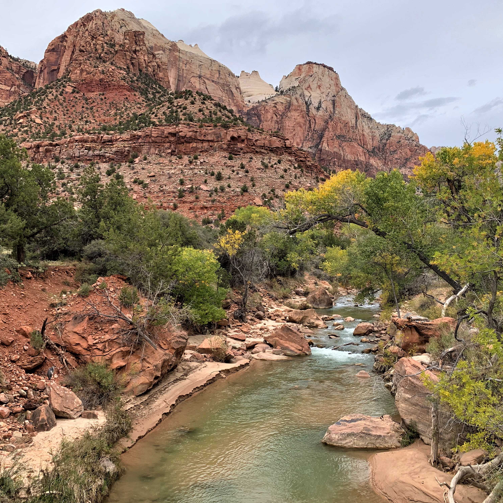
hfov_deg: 52.5
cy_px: 252
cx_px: 273
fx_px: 510
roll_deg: +0.1
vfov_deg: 52.5
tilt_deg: +2.5
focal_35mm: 31
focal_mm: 4.25
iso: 25
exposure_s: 1/802
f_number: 1.8
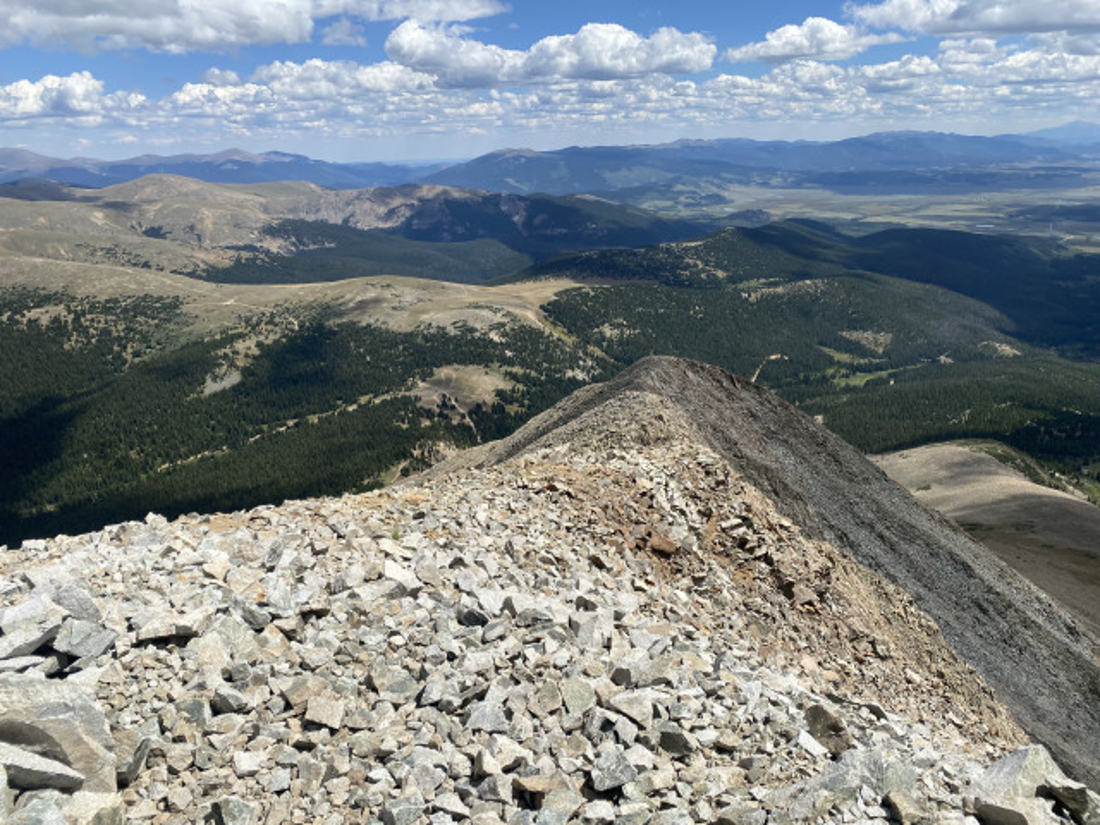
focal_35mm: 26
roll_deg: +0.8
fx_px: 826
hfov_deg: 67.3
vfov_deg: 53.1
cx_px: 550
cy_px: 412
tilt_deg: -18.2
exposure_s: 1/3846
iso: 32
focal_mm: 4.25
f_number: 1.8
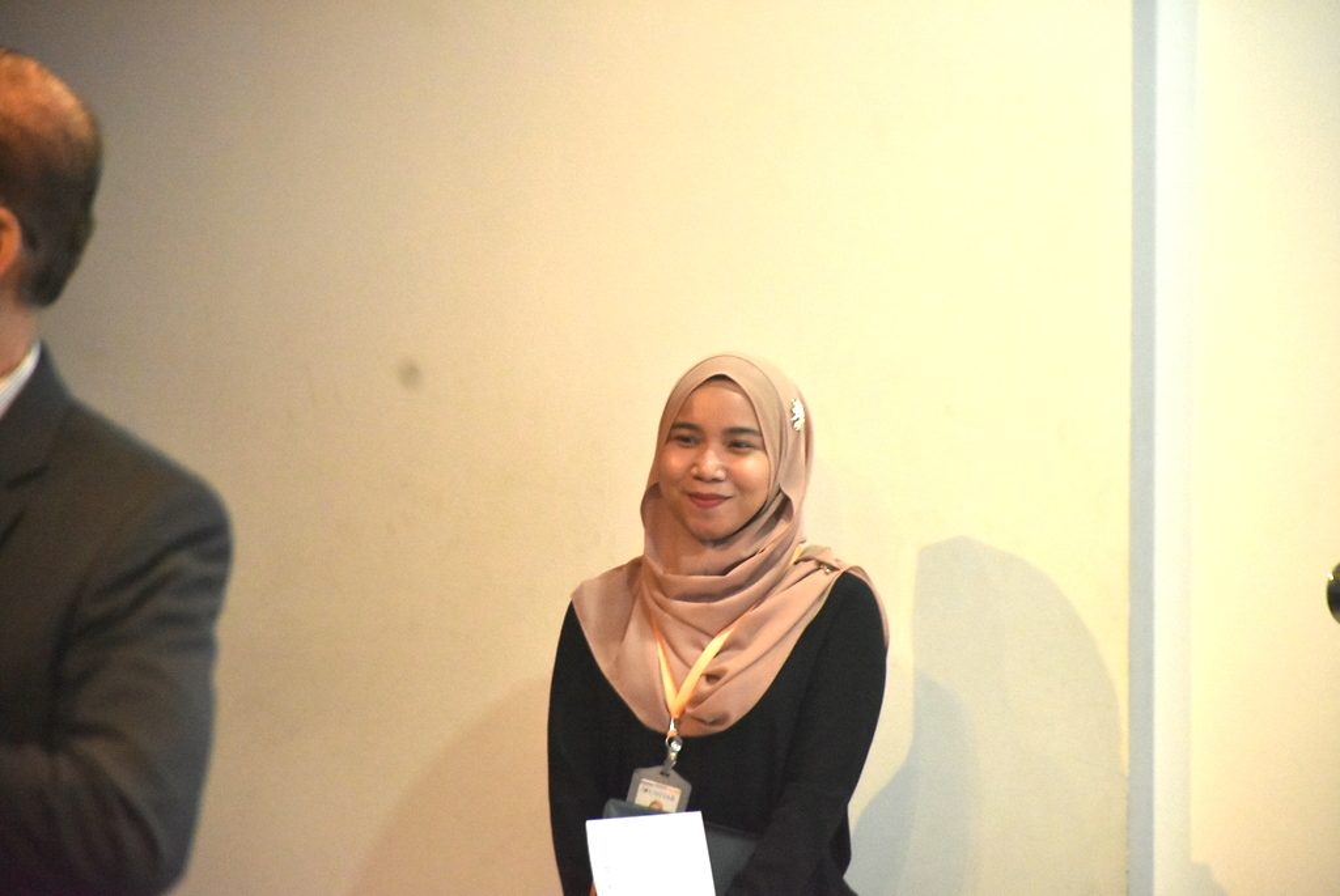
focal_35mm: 210
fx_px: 7824
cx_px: 670
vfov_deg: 6.6
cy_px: 448
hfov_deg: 9.8
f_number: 5.6
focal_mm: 140
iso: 2000
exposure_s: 1/80
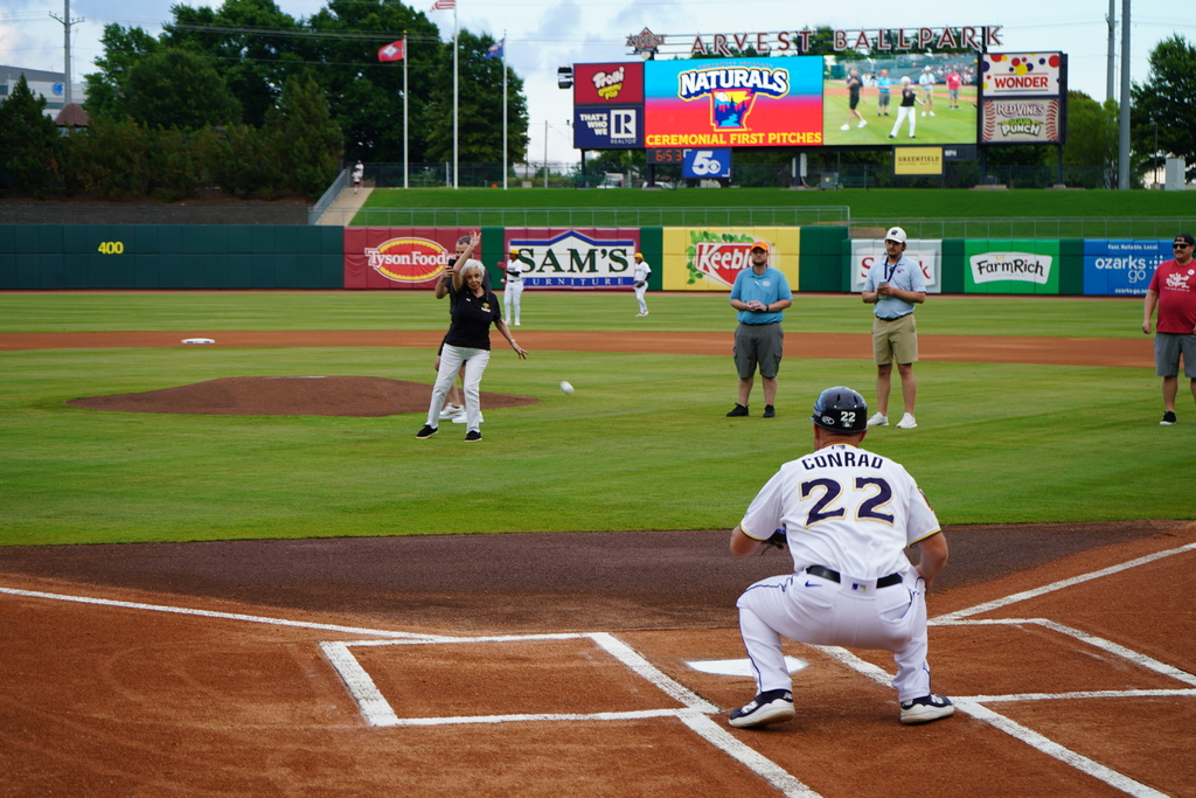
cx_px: 598
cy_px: 399
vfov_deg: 19.5
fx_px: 2326
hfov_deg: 28.8
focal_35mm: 70
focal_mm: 70
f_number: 6.3
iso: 100
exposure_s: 1/100
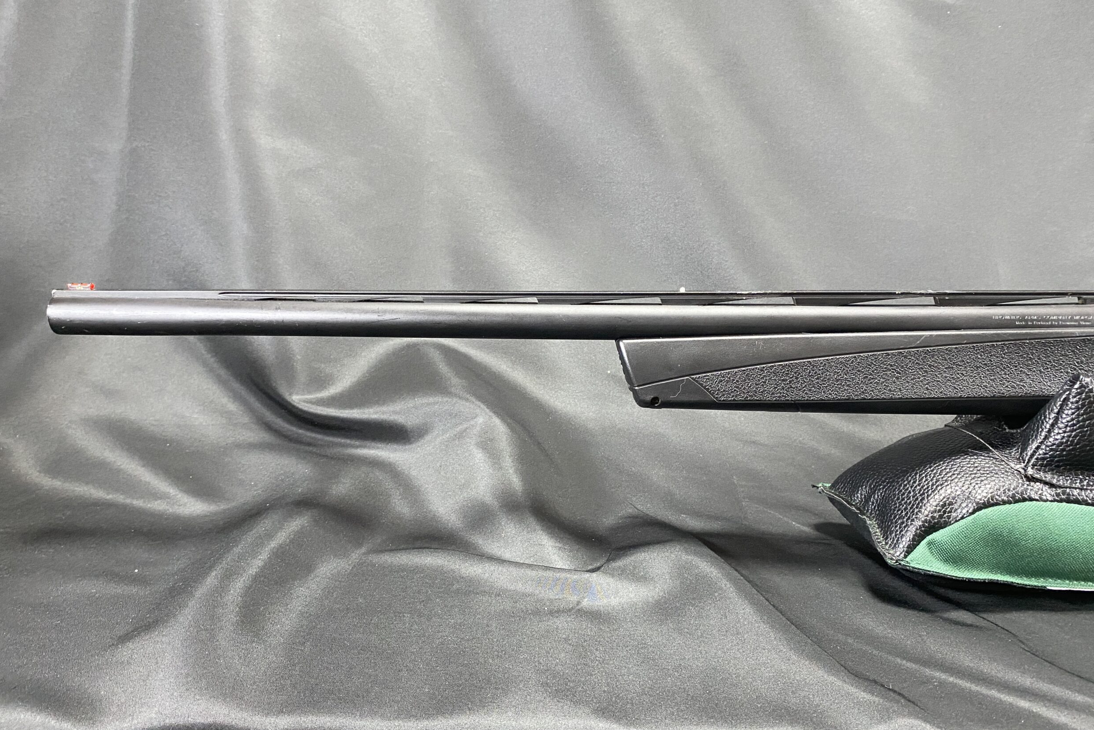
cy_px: 396
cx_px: 558
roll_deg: -1.0
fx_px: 851
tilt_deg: -13.7
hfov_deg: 65.5
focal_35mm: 28
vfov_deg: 46.4
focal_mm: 4.25
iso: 400
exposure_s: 1/60
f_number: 1.8
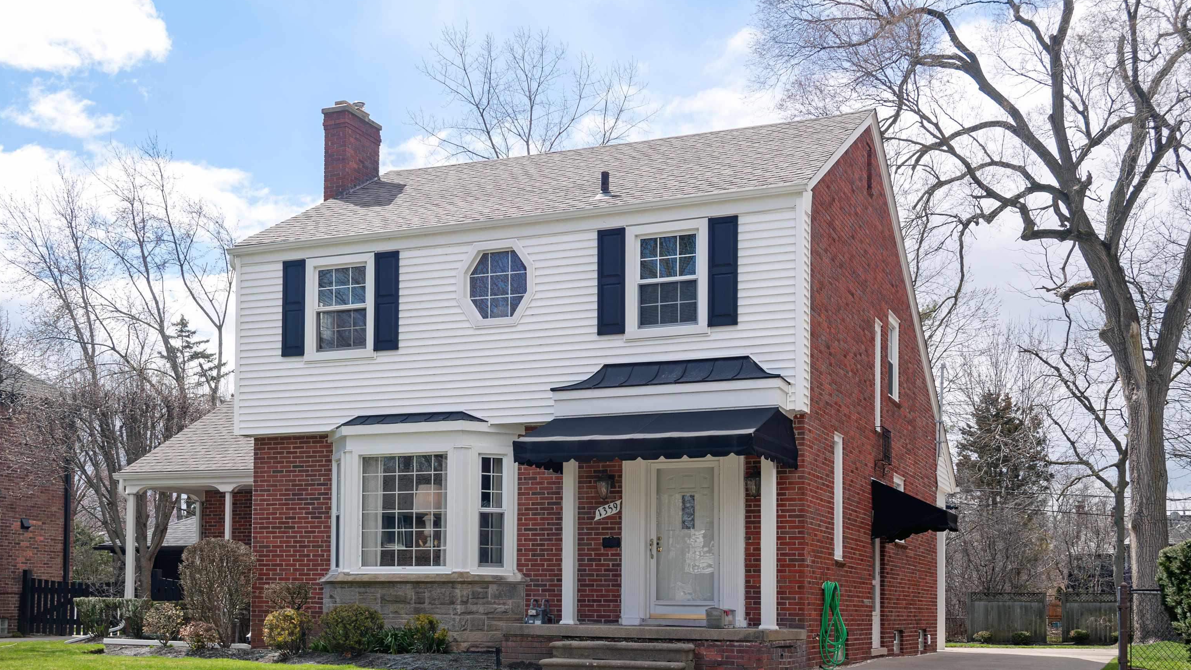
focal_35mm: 41
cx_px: 594
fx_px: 1295
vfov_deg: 29.0
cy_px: 386
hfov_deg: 49.4
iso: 200
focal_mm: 26
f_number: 8
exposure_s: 1/400
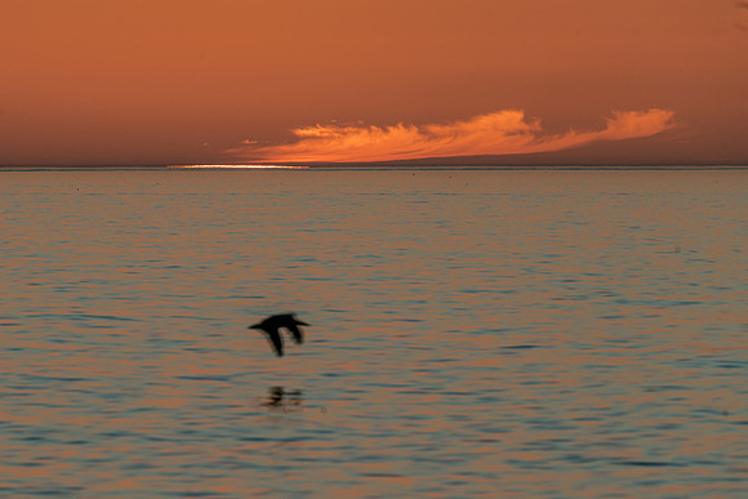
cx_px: 197
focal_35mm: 739
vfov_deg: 1.9
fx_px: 15363
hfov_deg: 2.8
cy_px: 276
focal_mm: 500
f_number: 11
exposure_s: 1/100
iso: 64
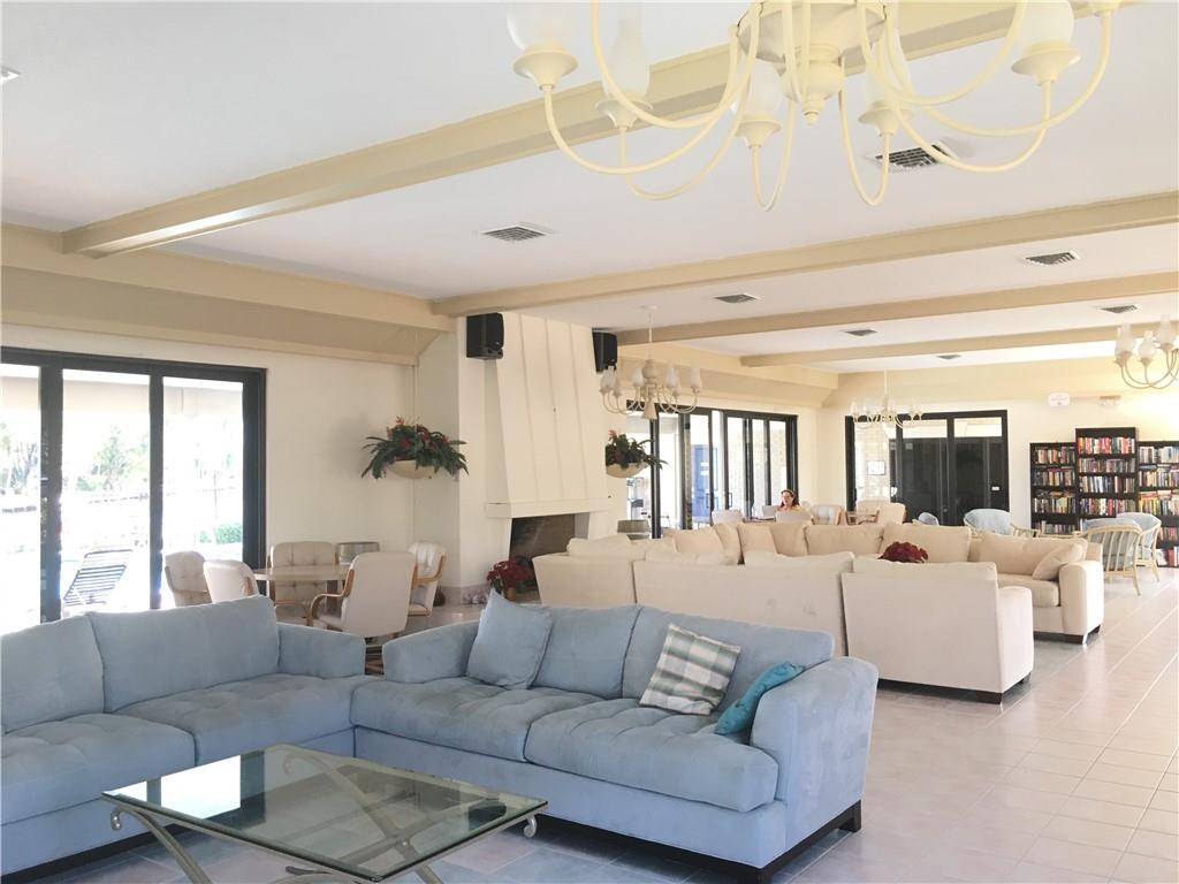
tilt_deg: +2.5
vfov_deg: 48.2
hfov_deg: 61.7
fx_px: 988
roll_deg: +0.0
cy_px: 442
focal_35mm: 29
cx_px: 590
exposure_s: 1/30
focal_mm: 4.15
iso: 40
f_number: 2.2
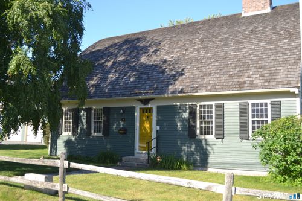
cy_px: 100
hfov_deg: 53.1
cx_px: 151
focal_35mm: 36
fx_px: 302
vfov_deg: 36.8
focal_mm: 24
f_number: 5
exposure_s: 1/200
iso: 100
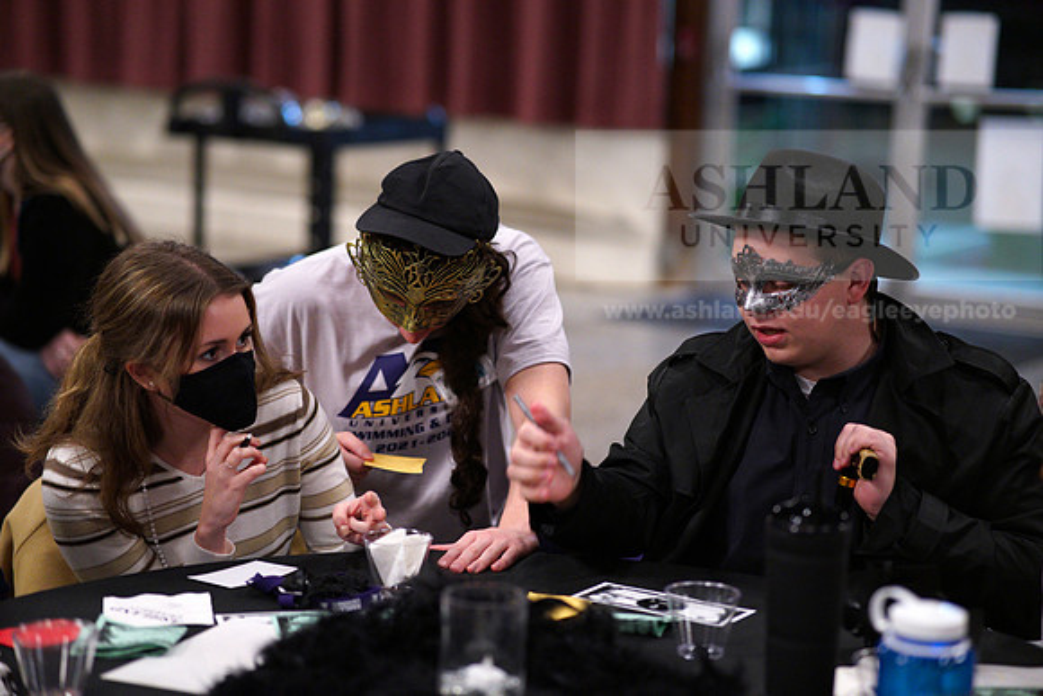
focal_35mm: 85
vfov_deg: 16.1
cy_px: 348
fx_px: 2463
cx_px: 522
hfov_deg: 23.9
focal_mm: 85
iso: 2500
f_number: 1.8
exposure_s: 1/100
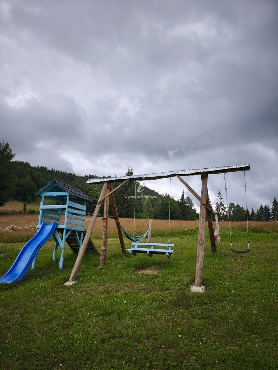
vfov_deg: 73.9
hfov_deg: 58.9
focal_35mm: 23
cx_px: 139
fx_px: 246
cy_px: 185
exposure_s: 1/414
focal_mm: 6.57
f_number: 1.6
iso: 50
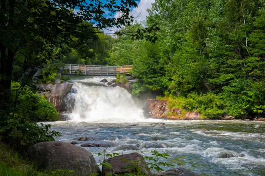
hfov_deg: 41.2
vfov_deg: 28.0
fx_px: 353
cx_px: 132
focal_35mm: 48
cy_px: 88
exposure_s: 1/25
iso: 200
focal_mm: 32
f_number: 20
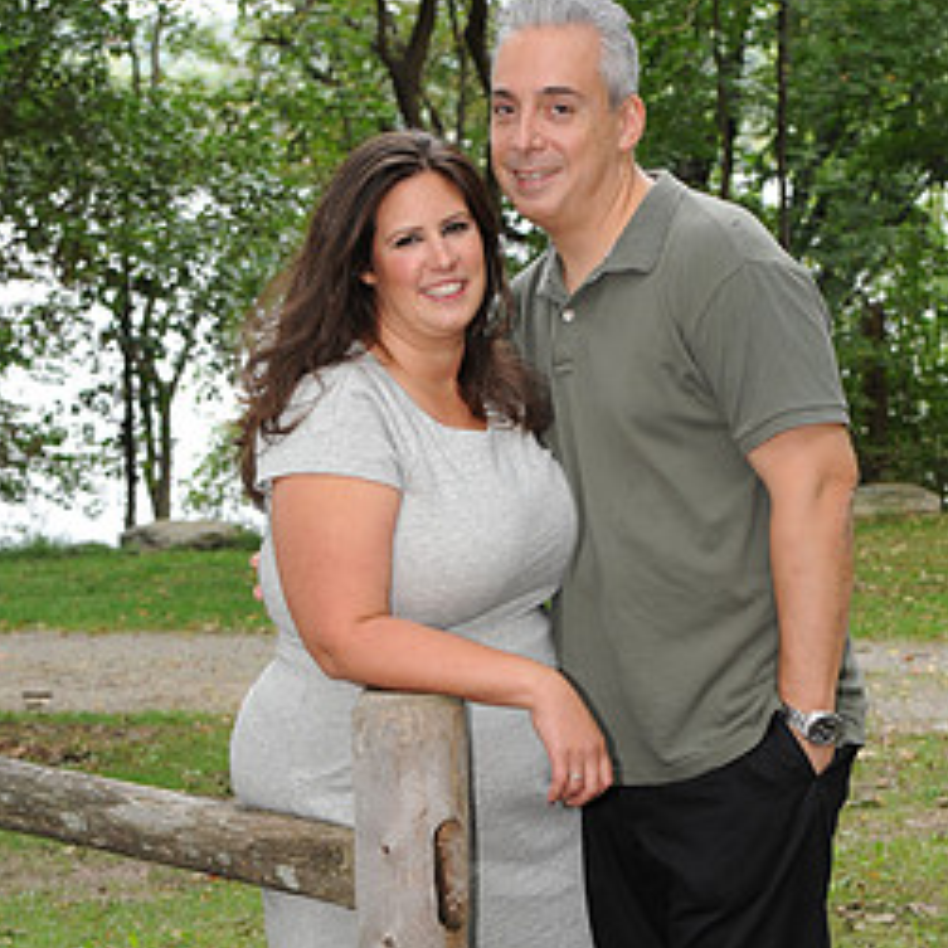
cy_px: 718
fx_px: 3036
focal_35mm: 98
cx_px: 567
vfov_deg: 17.6
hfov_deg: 17.7
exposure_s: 1/125
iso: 500
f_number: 5.6
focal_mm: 50
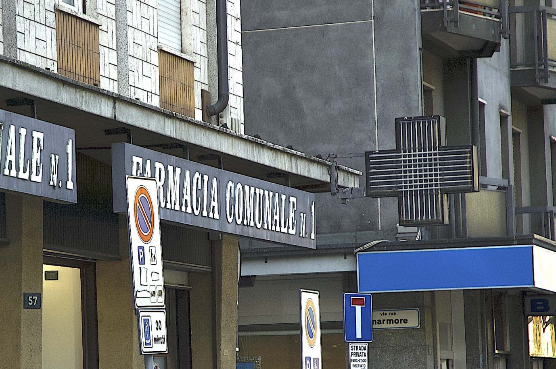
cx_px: 124
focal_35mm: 195
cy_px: 199
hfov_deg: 10.5
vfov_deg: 7.0
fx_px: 3009
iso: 280
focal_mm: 70
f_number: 4.5
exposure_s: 1/400
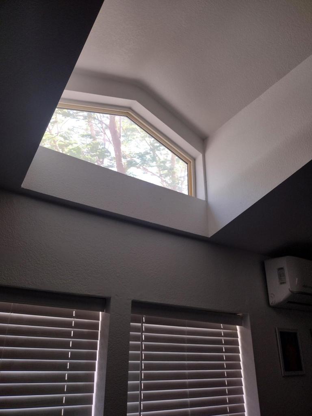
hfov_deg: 51.4
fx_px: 324
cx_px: 156
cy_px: 208
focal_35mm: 27
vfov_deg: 65.3
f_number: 1.7
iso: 154
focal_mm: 4.71
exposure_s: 1/120
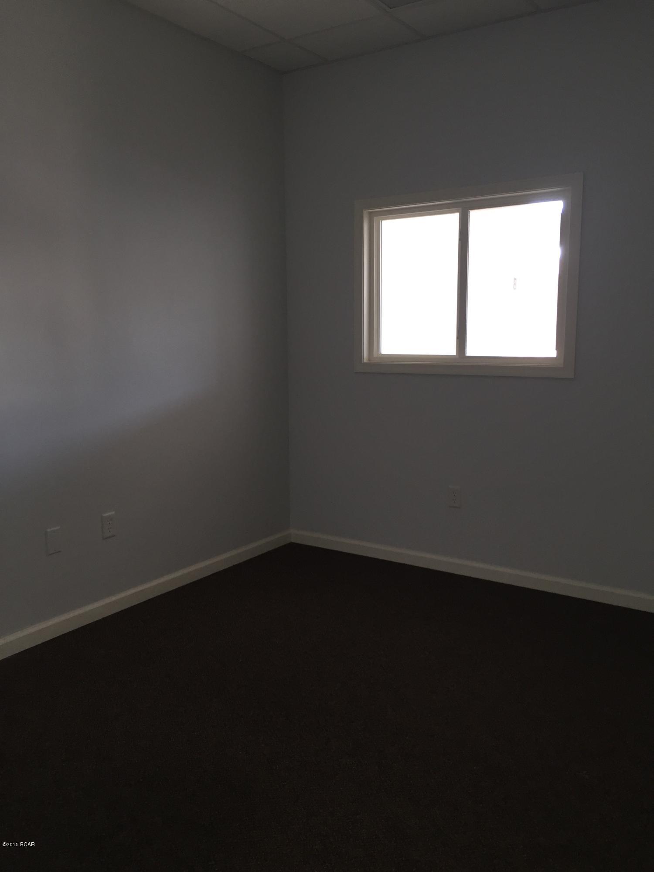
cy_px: 436
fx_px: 731
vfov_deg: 61.7
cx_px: 327
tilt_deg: -9.1
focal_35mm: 29
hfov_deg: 48.2
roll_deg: +0.2
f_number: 2.2
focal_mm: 4.15
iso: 80
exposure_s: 1/30
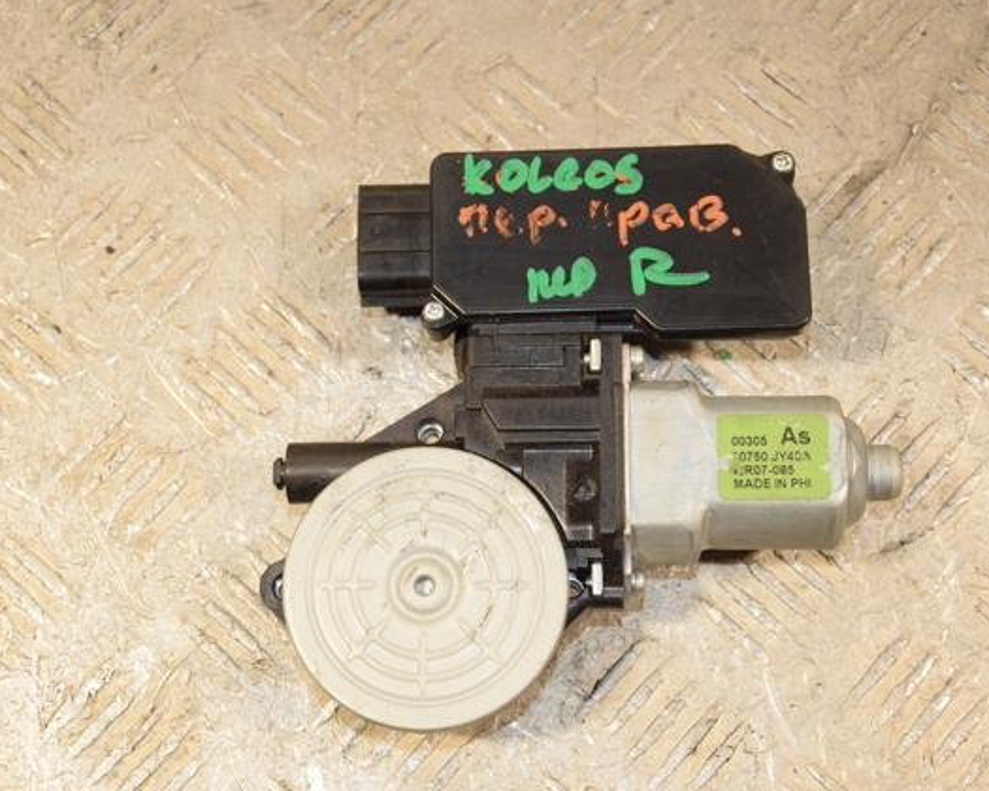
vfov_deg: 21.3
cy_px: 394
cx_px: 430
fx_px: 2107
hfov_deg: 26.4
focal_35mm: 72
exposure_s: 1/200
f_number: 6.3
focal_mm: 42
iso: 800
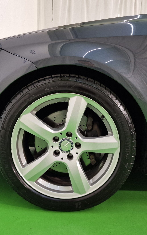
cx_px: 79
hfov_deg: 33.6
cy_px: 123
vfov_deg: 51.5
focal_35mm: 38
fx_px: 243
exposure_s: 1/100
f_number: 1.8
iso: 200
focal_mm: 6.4
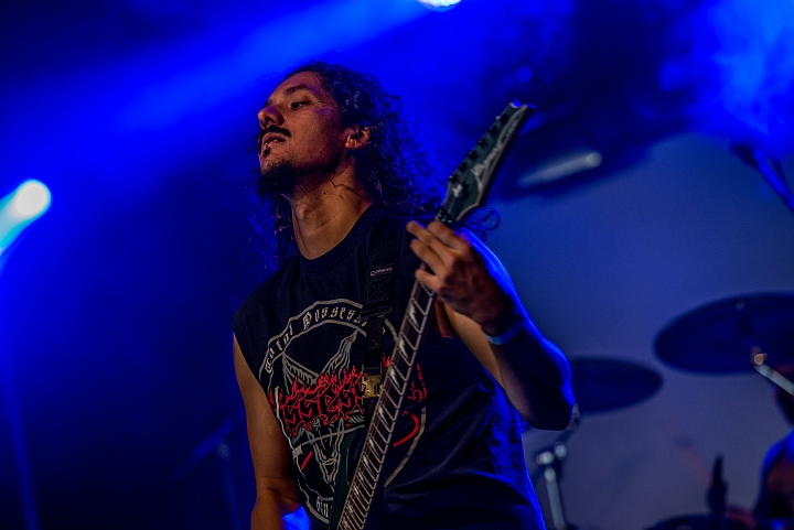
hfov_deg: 13.7
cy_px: 265
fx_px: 3310
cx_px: 397
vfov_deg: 9.2
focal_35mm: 150
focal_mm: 150
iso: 640
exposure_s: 1/125
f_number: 3.5
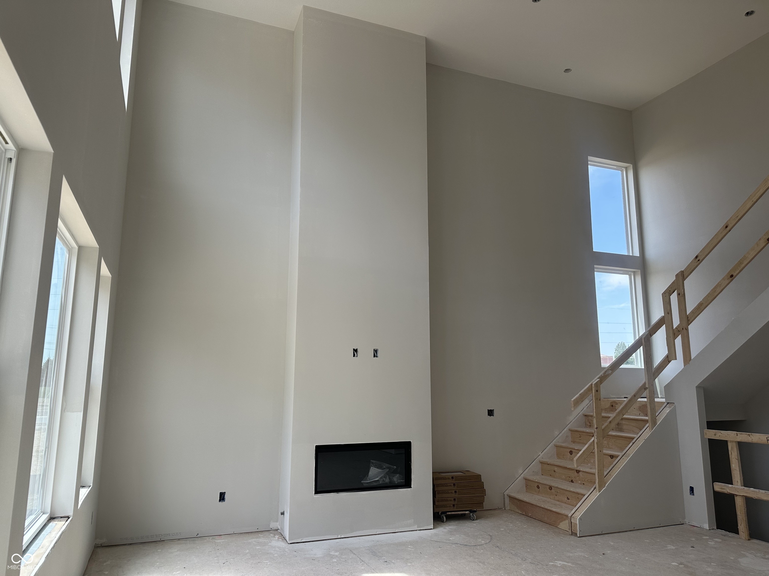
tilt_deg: +11.6
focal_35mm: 24
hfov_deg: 71.6
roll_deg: -1.0
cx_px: 384
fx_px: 533
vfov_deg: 56.8
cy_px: 288
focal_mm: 6.86
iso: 80
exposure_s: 1/623
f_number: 1.78
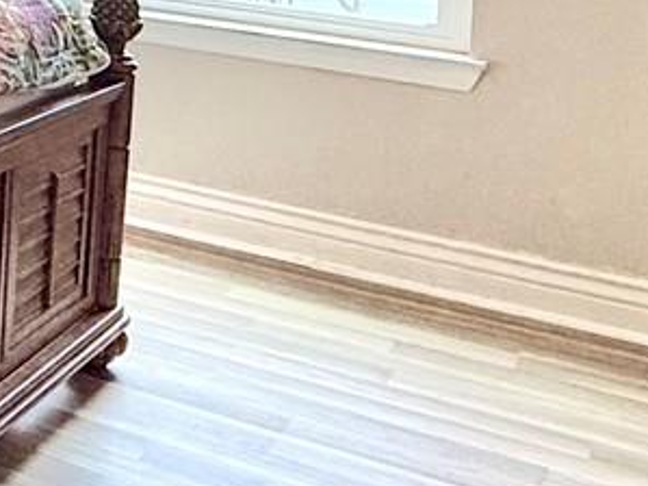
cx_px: -429
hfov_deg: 20.5
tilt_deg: -0.9
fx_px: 1403
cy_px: -193
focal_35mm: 75
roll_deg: -2.8
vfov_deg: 18.0
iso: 80
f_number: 2.2
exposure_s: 1/120
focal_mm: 2.22
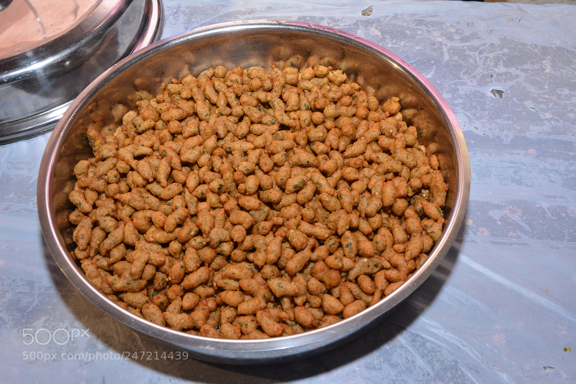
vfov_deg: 34.2
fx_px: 624
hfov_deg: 49.6
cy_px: 192
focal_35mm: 39
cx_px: 288
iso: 640
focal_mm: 26
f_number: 10
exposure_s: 1/125
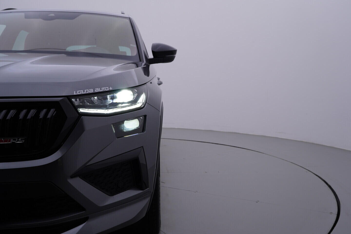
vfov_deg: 36.9
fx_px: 351
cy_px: 117
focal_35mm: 36
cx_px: 176
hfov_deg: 53.1
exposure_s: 1/125
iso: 125
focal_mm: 24
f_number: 5
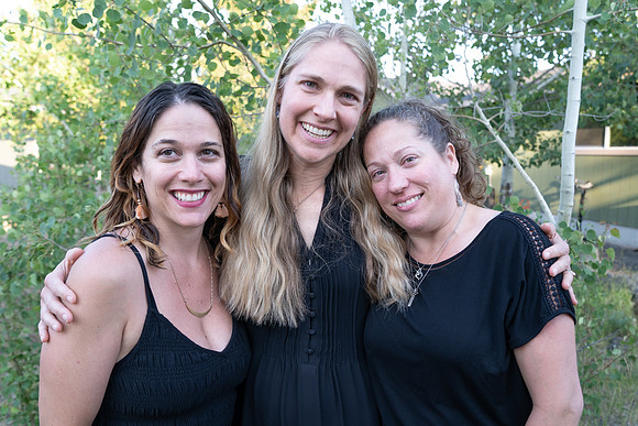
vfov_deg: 44.6
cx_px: 337
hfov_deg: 63.1
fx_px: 519
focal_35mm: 29
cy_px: 218
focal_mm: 25
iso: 320
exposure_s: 1/160
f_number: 4
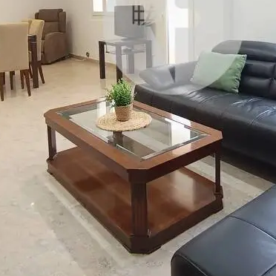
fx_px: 343
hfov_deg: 43.5
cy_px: 24
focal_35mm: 38
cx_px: 173
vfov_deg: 40.3
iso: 244
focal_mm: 1.65
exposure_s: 1/50
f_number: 2.2
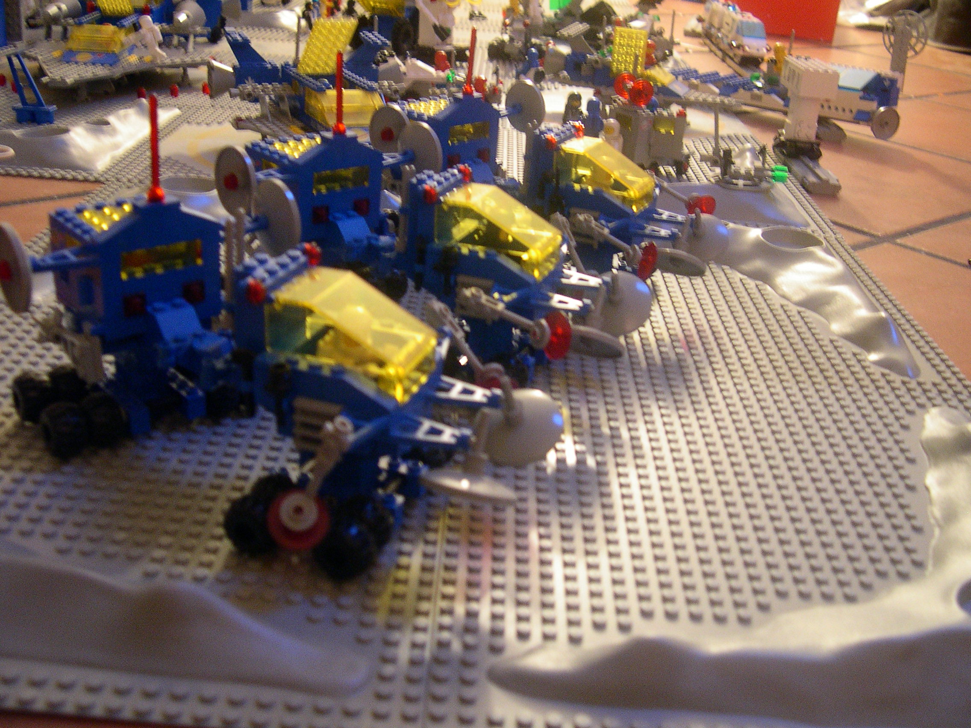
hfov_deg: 49.0
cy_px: 364
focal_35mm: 38
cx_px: 486
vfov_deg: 37.7
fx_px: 1066
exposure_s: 1/2.2
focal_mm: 8
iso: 400
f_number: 2.8
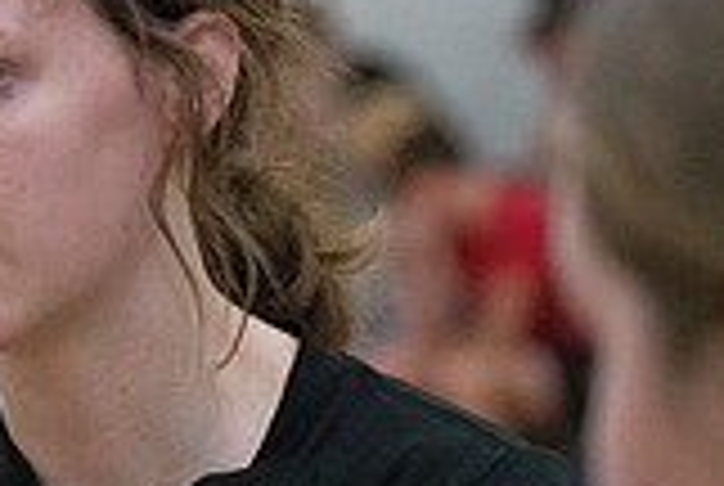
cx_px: -288
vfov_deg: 3.7
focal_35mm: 378
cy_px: 376
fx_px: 7616
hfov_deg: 5.4
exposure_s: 1/1000
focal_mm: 105
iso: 6400
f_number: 4.5
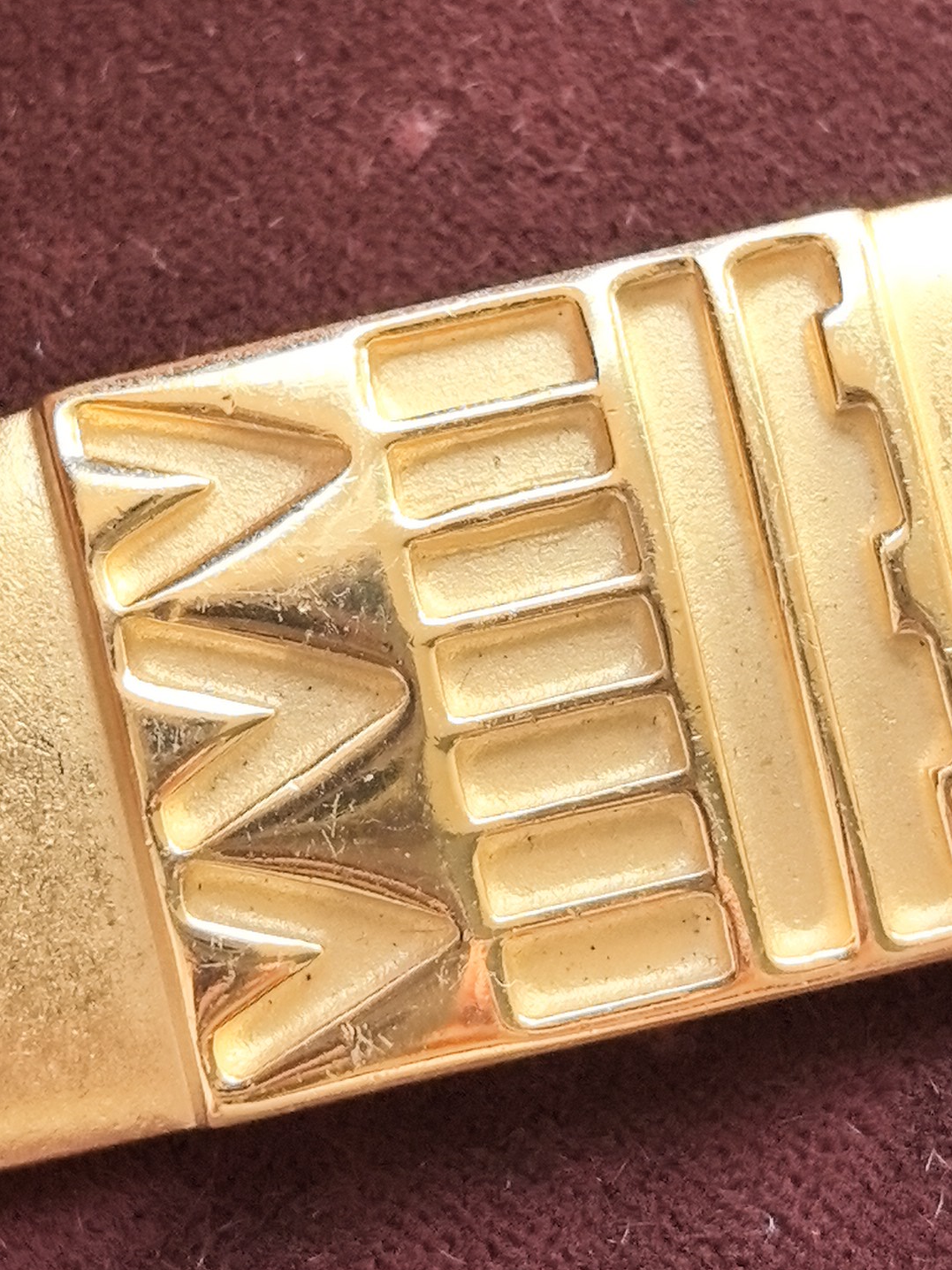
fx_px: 3557
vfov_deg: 20.2
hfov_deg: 15.2
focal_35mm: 97
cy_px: 458
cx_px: 438
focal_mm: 6.98
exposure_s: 1/100
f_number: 2
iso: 80
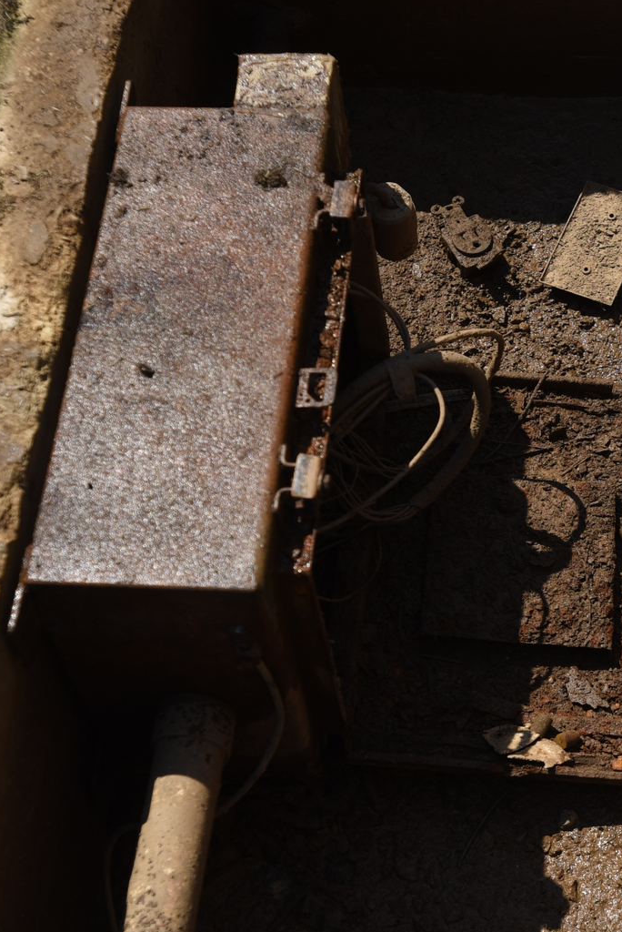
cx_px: 486
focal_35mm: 75
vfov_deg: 27.0
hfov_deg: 18.1
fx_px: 1941
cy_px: 472
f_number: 3.5
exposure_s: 1/2000
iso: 125
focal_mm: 32
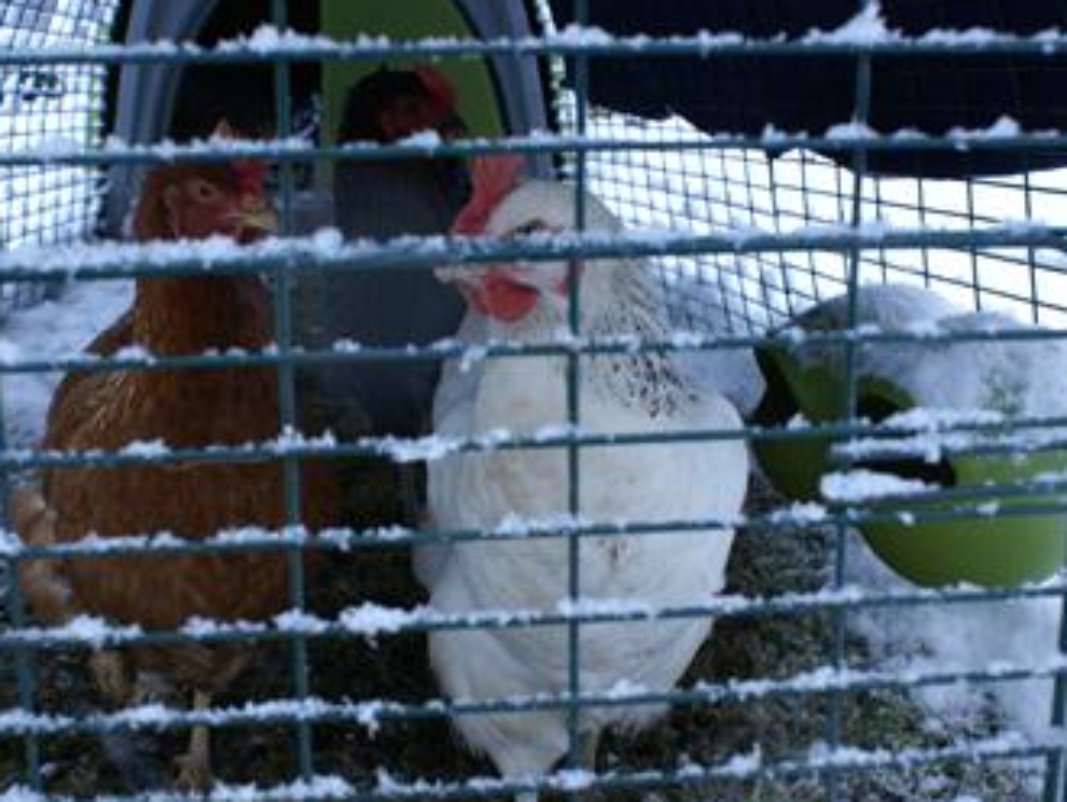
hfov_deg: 40.4
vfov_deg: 30.9
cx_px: 485
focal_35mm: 47
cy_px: 453
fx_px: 1450
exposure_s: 1/30
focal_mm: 24
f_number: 7.1
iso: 400
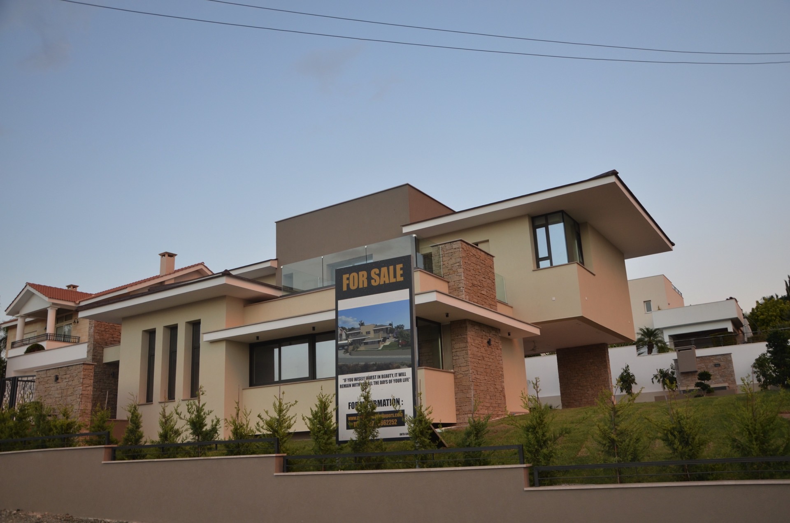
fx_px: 690
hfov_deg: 59.6
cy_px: 262
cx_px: 395
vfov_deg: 41.5
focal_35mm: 32
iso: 400
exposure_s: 1/100
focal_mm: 21
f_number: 5
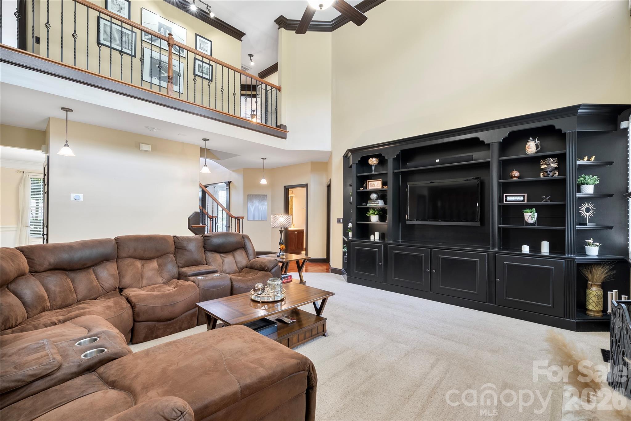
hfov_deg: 100.4
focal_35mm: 15
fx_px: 263
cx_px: 316
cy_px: 210
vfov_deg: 77.3
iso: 100
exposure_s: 1.3
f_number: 11
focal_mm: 15
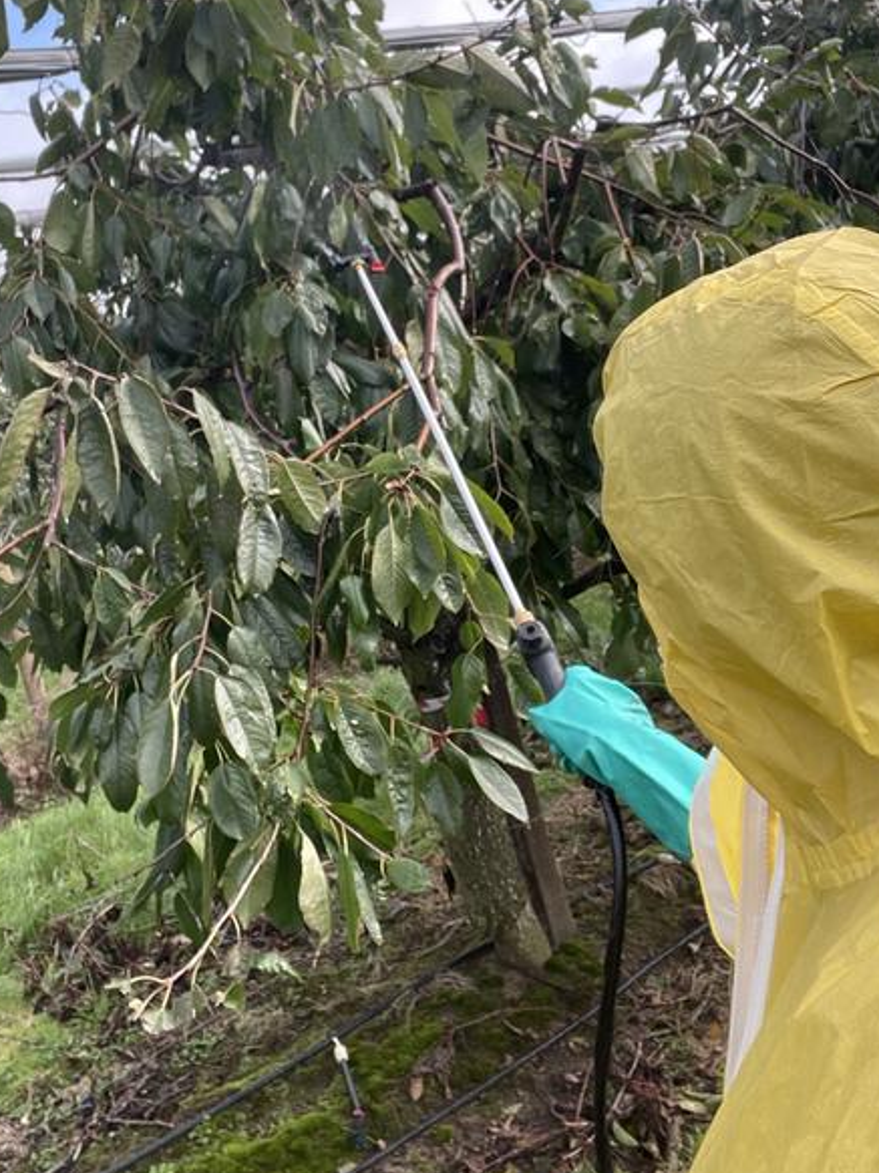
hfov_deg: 39.6
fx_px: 1219
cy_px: 491
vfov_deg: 51.1
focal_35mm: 36
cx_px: 401
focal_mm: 2.71
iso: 25
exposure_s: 1/156
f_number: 2.2
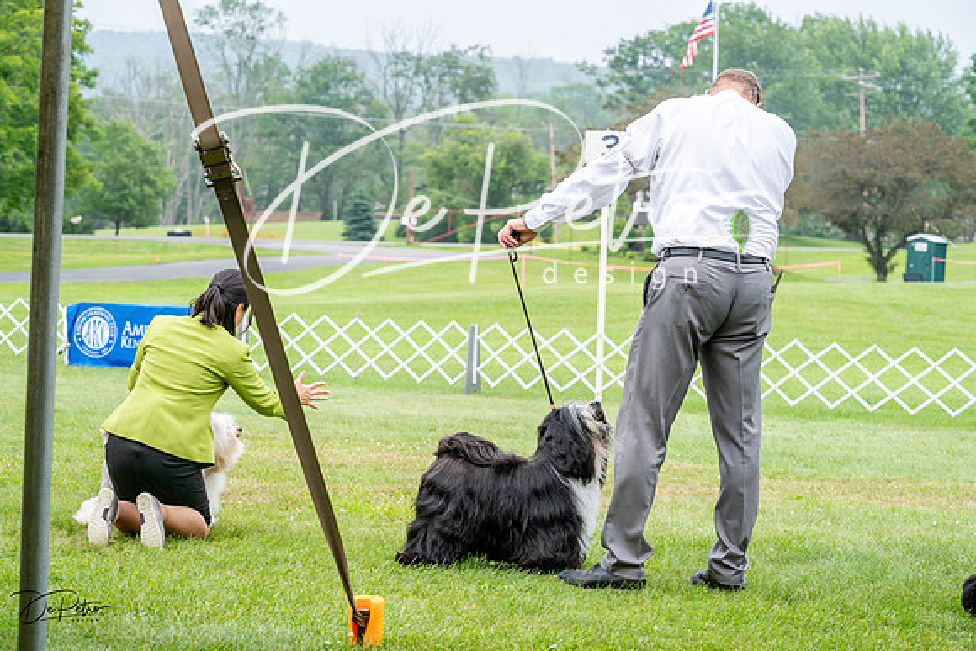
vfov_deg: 16.5
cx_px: 488
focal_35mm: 83
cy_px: 326
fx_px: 2251
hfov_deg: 24.5
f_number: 5.6
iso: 400
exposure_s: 1/400
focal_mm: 83
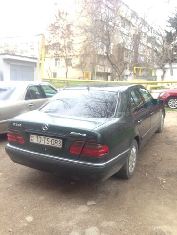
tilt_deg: -6.2
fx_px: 225
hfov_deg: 42.9
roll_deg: -1.5
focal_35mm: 33
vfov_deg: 55.4
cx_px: 88
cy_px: 118
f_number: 2.4
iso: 64
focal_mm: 4.12
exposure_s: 1/20
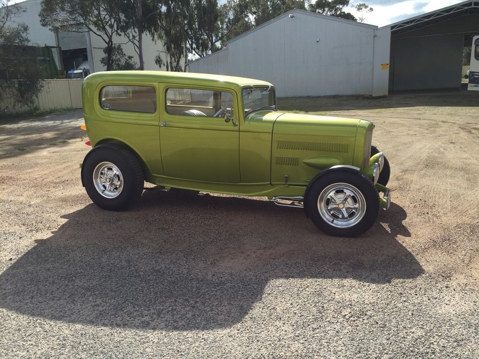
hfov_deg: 61.7
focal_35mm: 29
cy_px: 180
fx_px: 401
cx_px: 240
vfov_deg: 48.2
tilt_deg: -14.5
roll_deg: +2.2
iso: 32
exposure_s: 1/1582
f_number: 2.2
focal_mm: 4.15
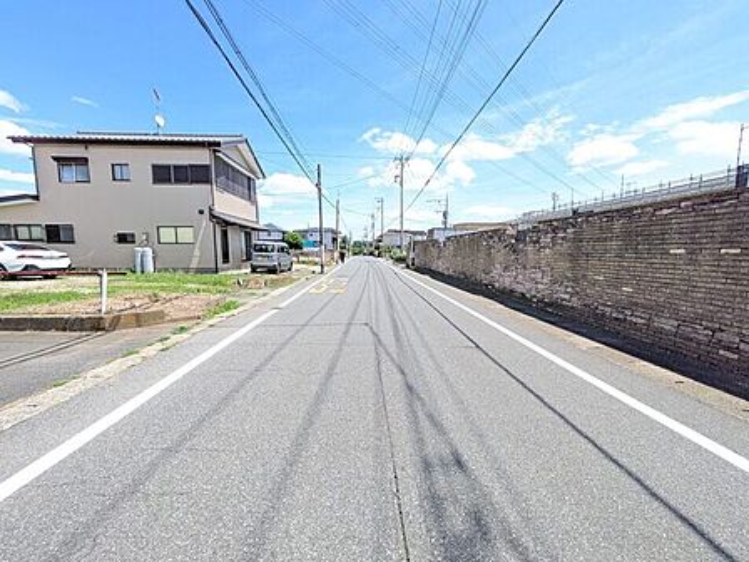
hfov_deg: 102.1
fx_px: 303
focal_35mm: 14
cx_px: 374
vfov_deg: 85.7
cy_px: 281
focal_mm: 1.83
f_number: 2.2
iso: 161
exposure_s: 1/2294
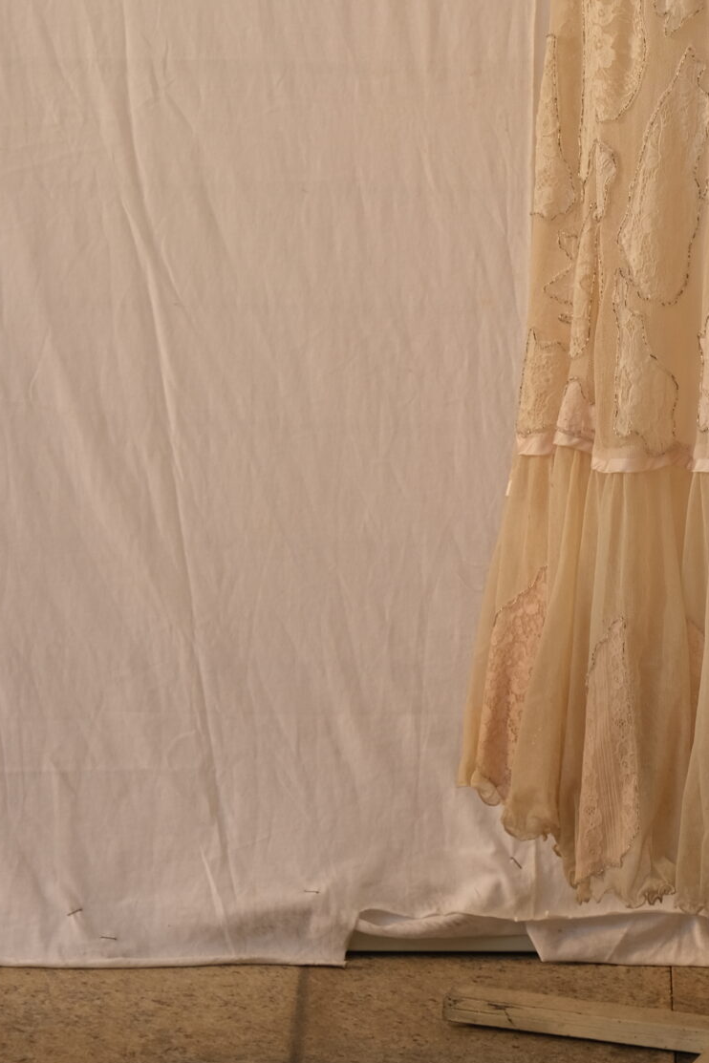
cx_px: 808
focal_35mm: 191
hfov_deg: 7.1
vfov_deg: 10.6
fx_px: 5642
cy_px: -69
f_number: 6.4
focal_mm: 55
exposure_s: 1/200
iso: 320
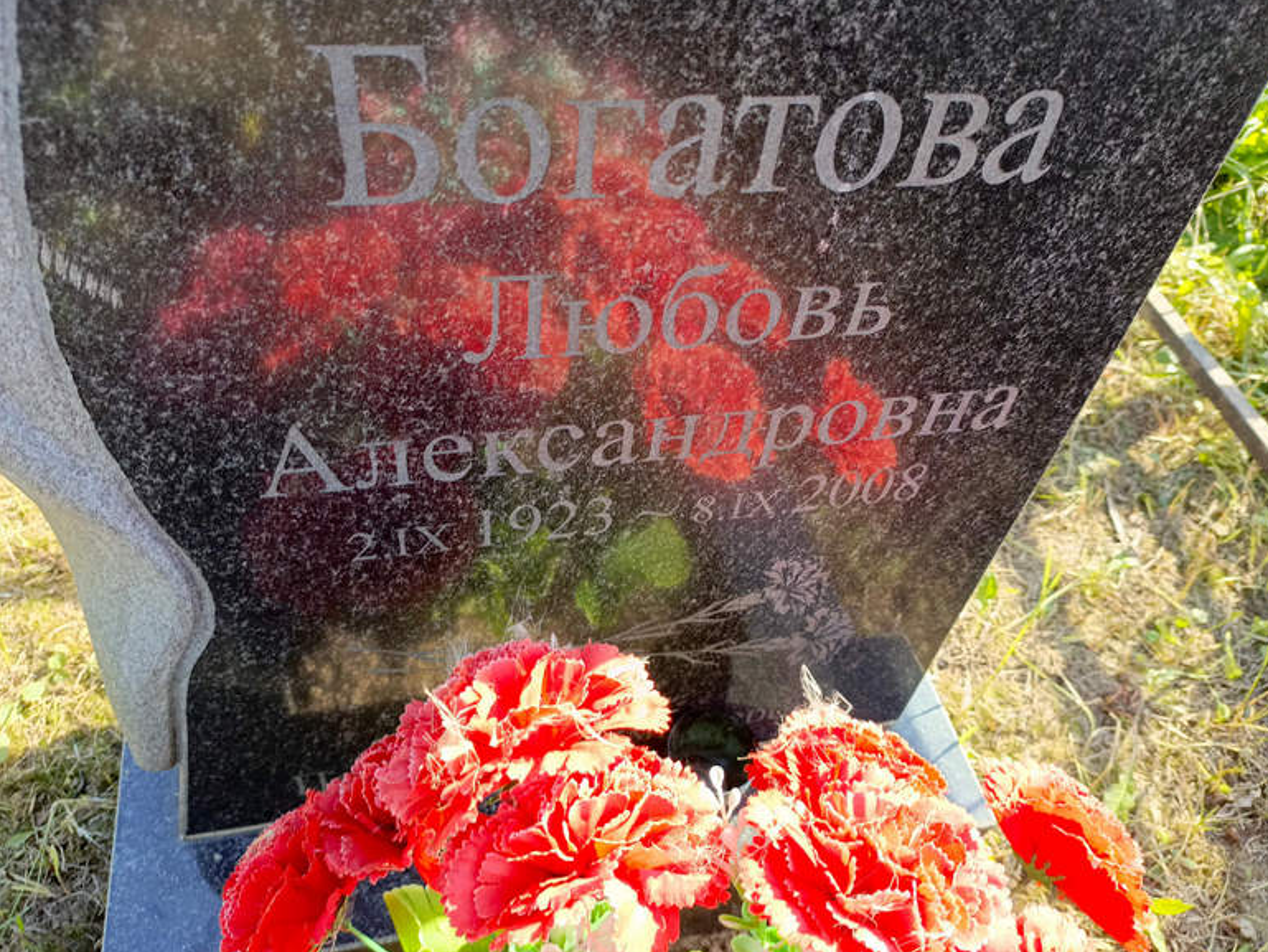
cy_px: 460
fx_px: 953
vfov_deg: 53.1
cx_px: 632
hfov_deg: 67.3
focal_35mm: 26
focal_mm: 4.76
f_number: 1.69
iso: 112
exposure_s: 1/122
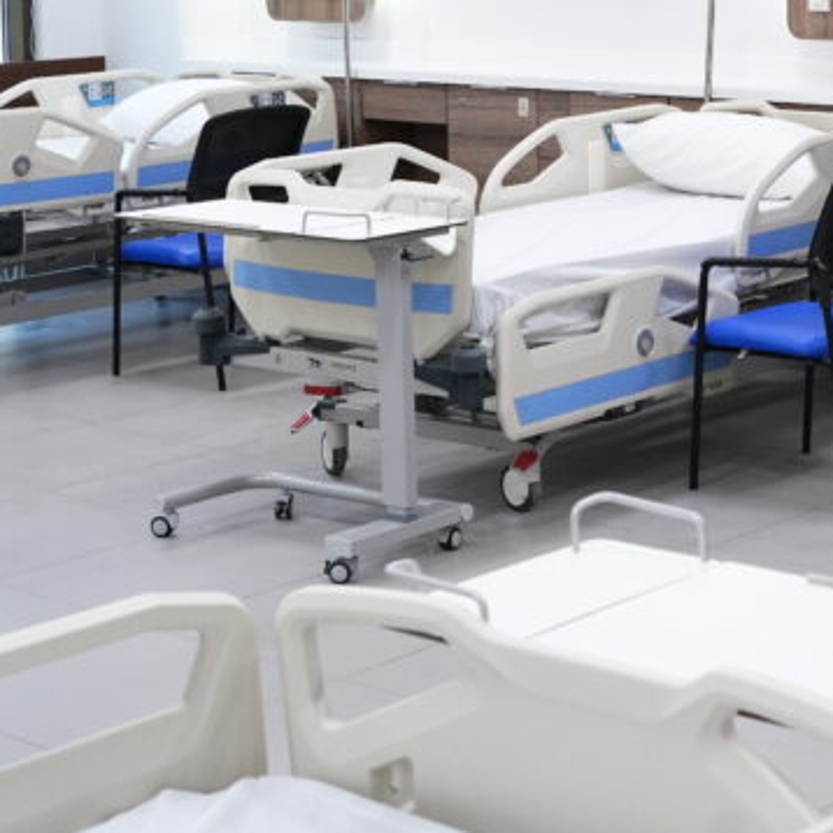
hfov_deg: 20.0
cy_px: 87
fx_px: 2314
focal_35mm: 85
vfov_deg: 20.0
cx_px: 738
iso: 2000
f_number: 5
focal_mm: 35
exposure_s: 1/200
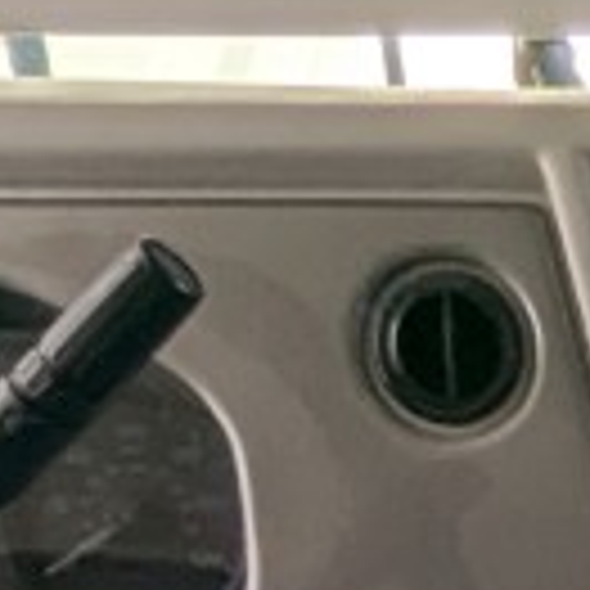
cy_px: 1437
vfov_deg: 10.0
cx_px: 1335
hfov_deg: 10.3
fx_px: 2912
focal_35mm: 151
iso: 56
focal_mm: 2.35
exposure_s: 1/152
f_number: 2.2
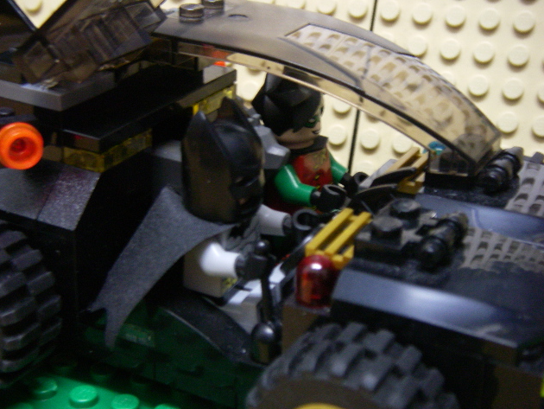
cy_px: 203
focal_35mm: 64
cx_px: 275
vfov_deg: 22.9
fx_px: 1006
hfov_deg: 30.3
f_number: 3.7
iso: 320
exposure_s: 1/4
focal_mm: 10.5
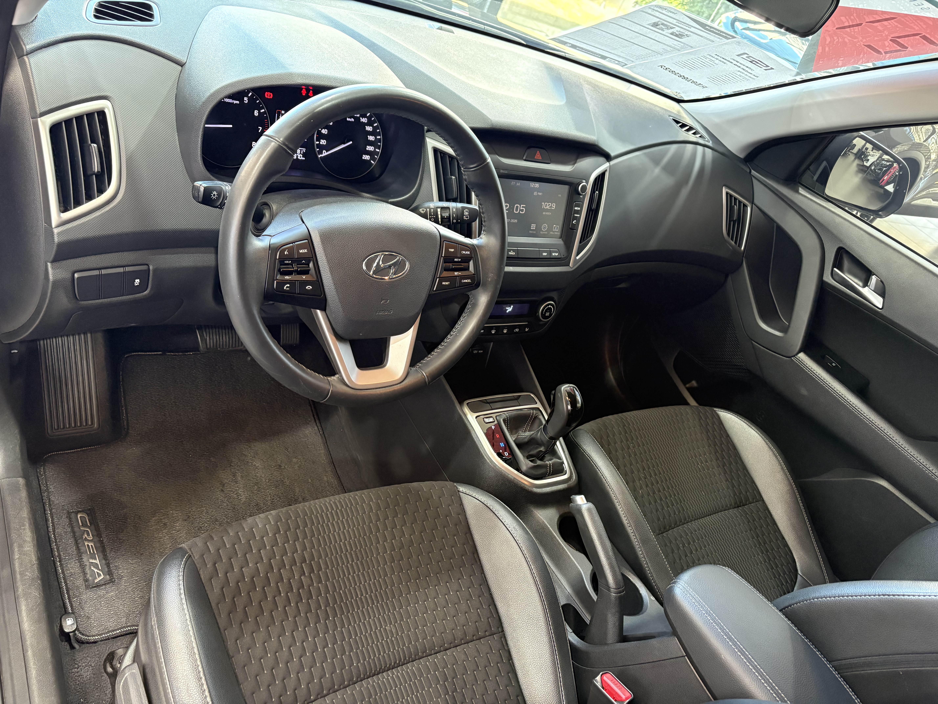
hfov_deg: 67.3
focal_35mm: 26
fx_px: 705
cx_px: 469
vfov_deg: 53.1
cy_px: 352
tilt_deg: -34.4
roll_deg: -26.6
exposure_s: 1/60
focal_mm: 5.96
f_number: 1.6
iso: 400
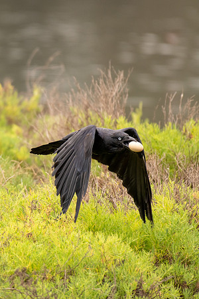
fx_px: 8571
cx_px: 41
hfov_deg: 1.3
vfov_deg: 2.0
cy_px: 145
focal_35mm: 1034
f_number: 5.6
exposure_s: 1/1000
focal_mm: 500
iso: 500
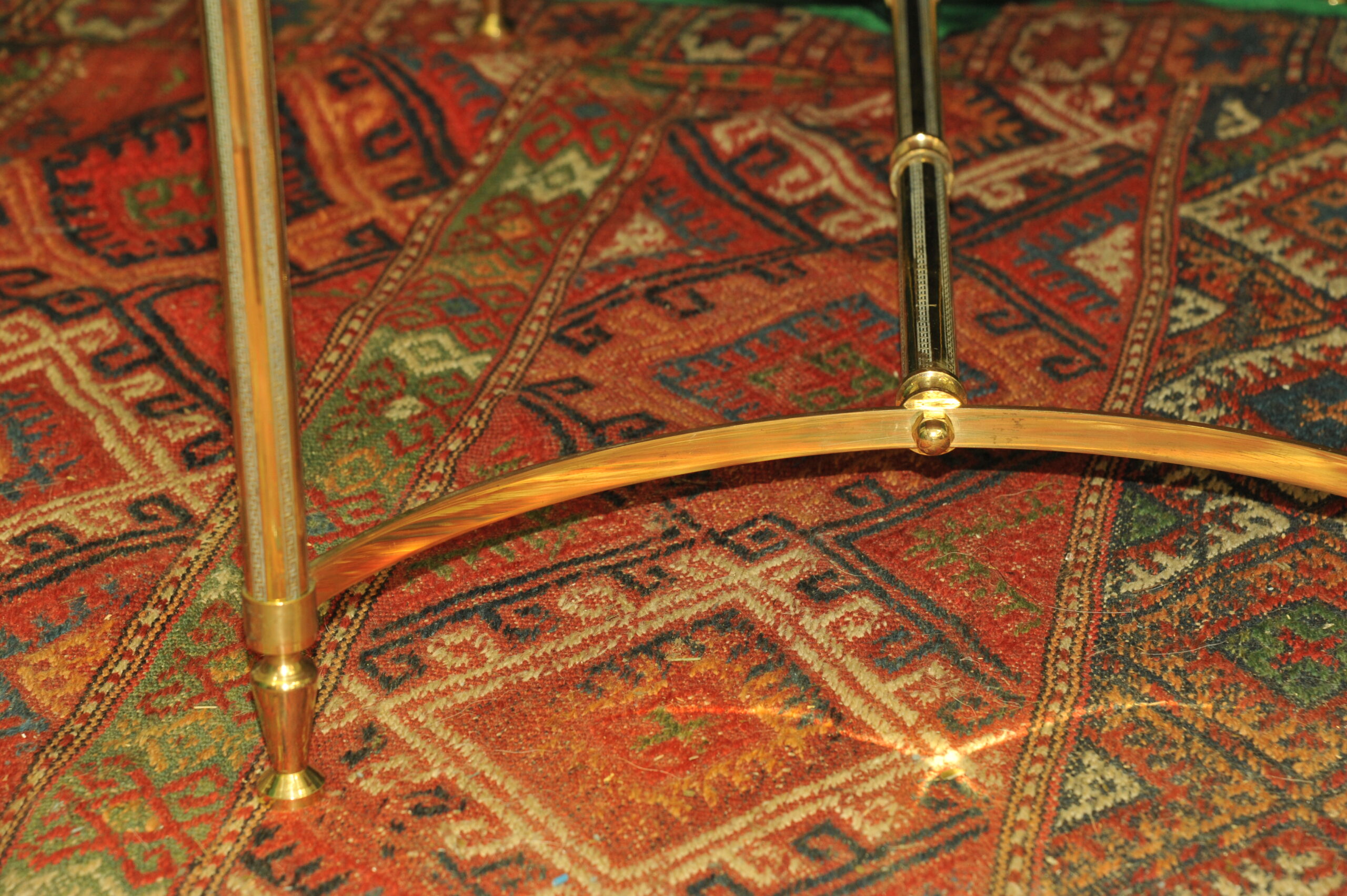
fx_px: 4188
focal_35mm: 112
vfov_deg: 12.2
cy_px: 448
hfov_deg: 18.3
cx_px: 674
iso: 1250
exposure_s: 1/60
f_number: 8
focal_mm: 112
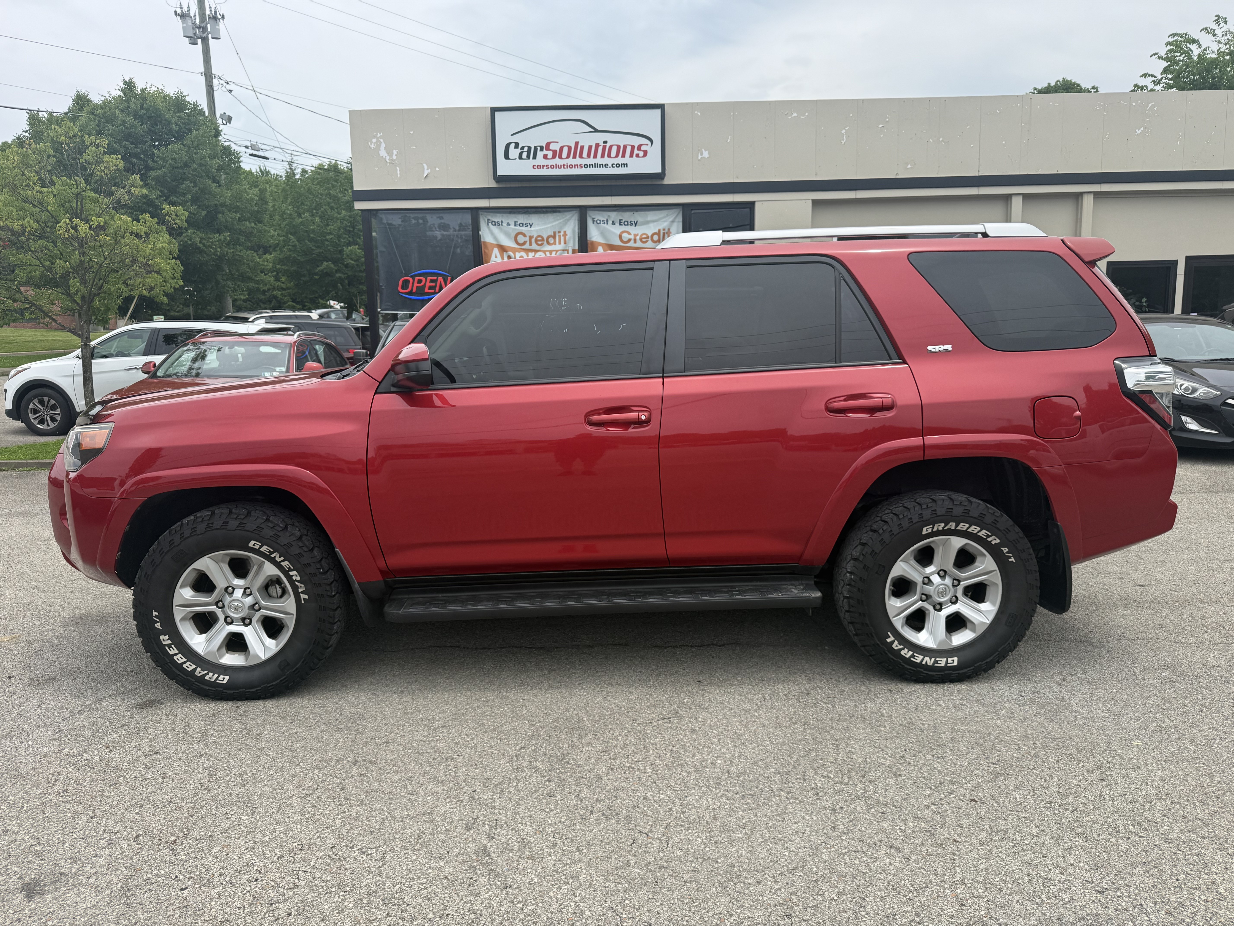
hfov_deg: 71.6
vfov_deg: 56.8
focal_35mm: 24
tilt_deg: -7.9
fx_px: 856
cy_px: 463
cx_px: 617
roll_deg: +1.7
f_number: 1.78
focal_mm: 6.76
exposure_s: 1/2703
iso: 100
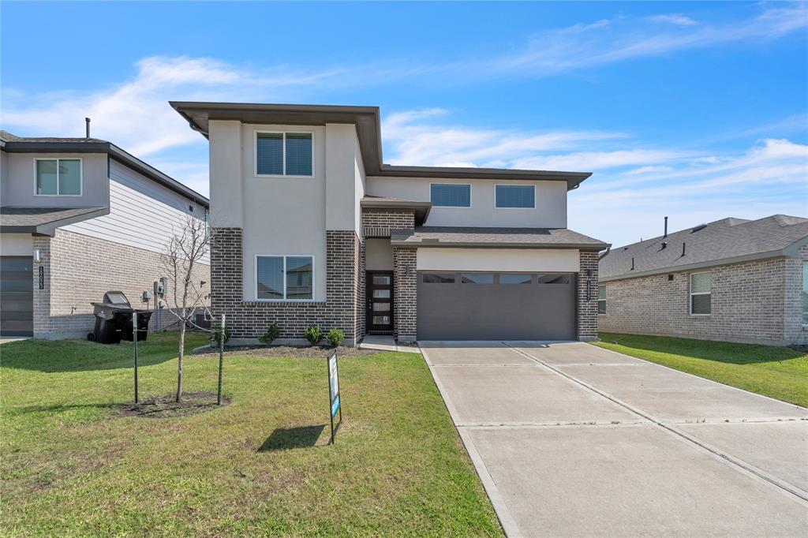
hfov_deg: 100.4
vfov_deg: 77.3
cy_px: 269
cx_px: 404
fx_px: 337
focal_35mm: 15
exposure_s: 1/250
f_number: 8
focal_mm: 10
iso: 100
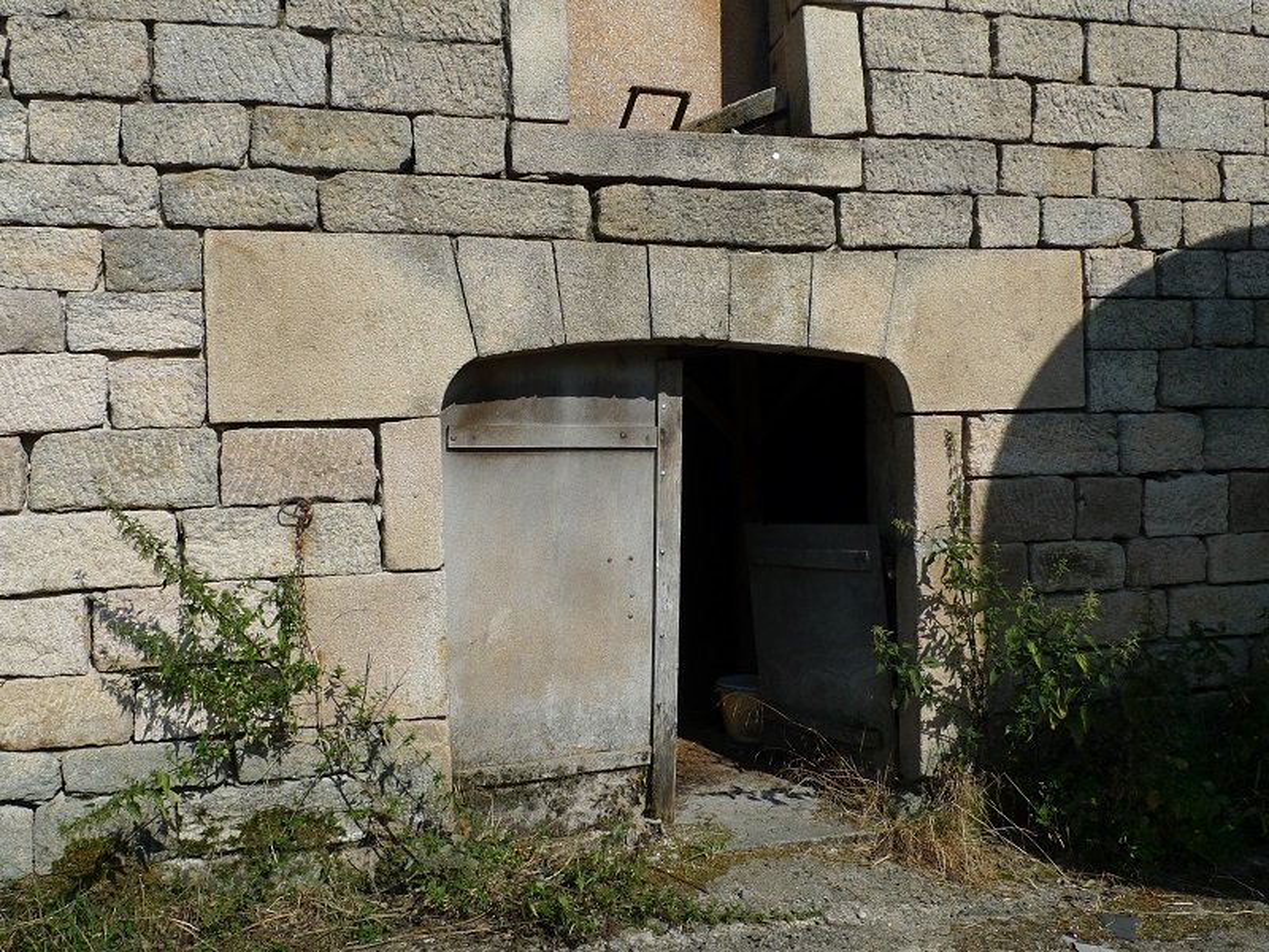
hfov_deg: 56.8
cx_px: 634
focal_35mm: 32
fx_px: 1173
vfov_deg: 44.2
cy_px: 476
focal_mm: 6.8
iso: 80
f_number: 4.5
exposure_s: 1/1000
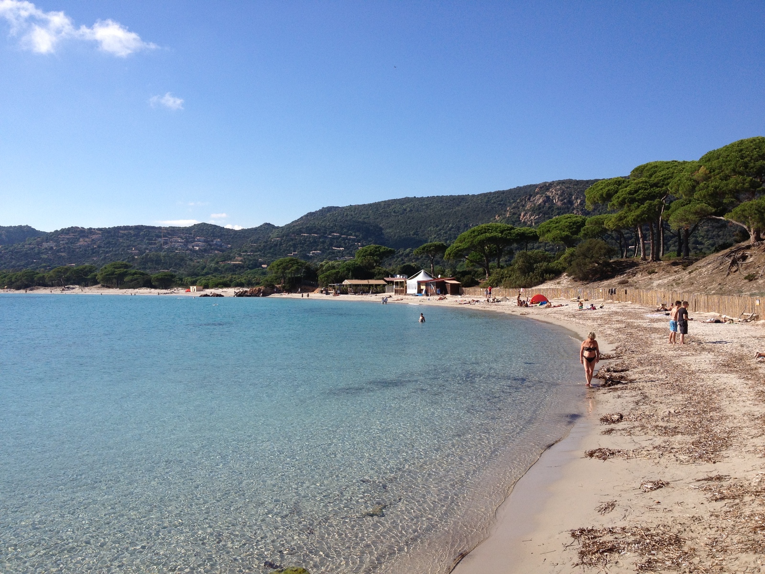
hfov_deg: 52.6
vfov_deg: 40.7
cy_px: 287
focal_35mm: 35
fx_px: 773
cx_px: 382
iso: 64
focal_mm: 4.28
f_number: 2.4
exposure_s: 1/1972
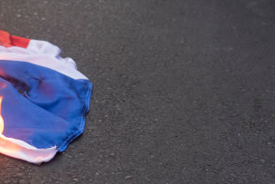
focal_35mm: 118
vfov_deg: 11.5
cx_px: 75
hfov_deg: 17.3
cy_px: 2
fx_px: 902
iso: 400
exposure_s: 1/1600
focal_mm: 23
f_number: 1.4
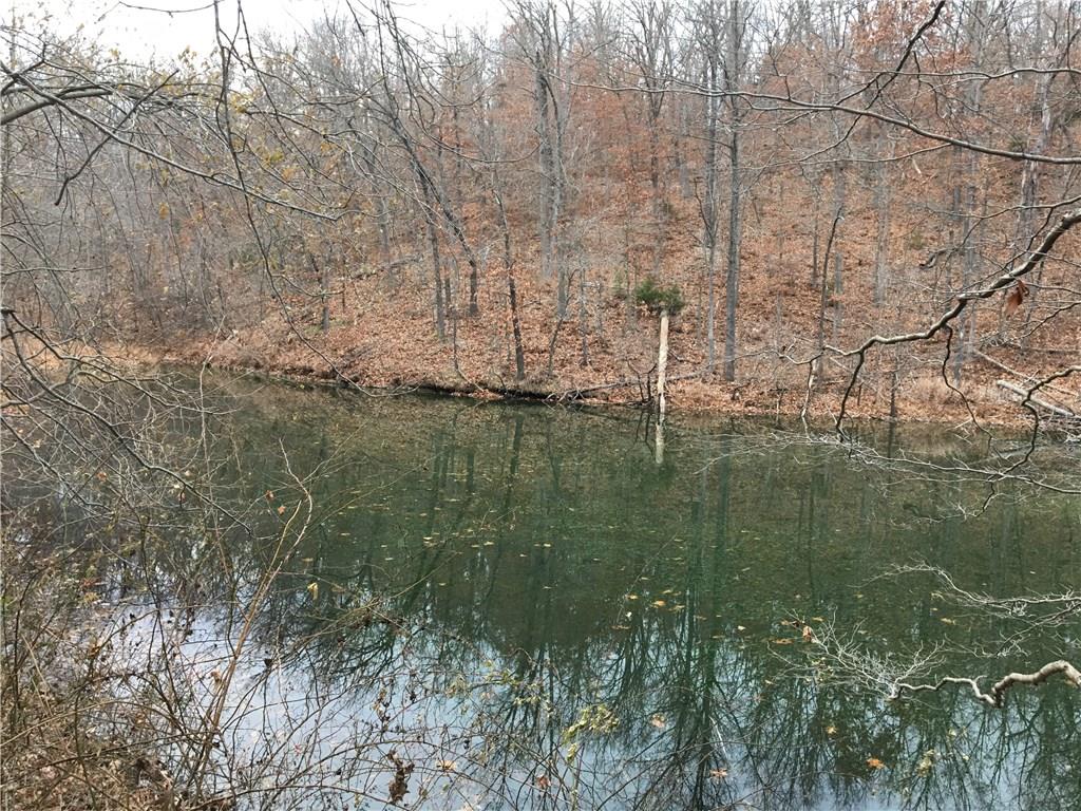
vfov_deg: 48.2
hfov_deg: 61.7
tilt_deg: -5.9
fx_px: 906
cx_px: 540
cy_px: 406
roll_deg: -1.5
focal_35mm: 29
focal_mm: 4.15
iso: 80
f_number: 2.2
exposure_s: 1/30
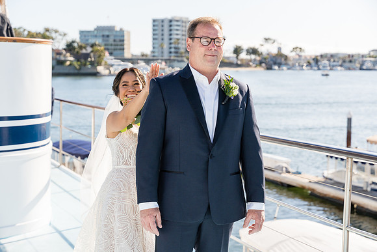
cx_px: 188
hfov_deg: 32.8
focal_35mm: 61
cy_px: 126
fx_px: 641
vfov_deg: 22.2
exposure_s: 1/2500
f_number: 4.5
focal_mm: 61.2
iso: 320
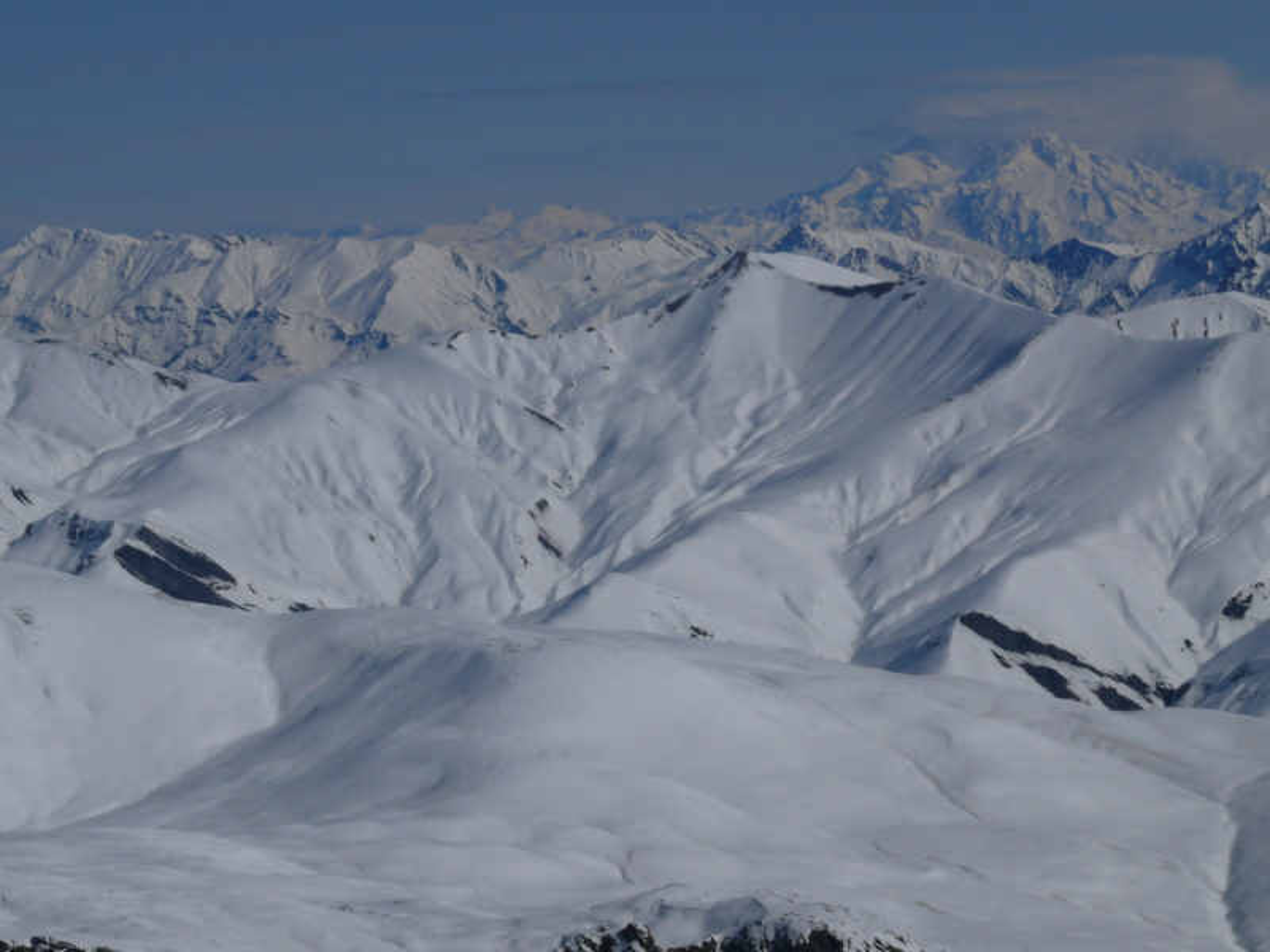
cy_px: 476
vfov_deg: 8.6
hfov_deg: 11.5
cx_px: 635
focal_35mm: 172
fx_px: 6310
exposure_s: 1/1000
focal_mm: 32.6
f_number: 11
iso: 100
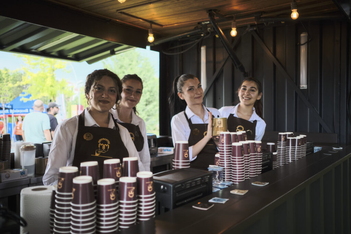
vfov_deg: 37.9
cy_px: 117
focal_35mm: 35
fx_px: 341
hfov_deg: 54.4
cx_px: 176
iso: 1250
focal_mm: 23
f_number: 2
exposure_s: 1/500
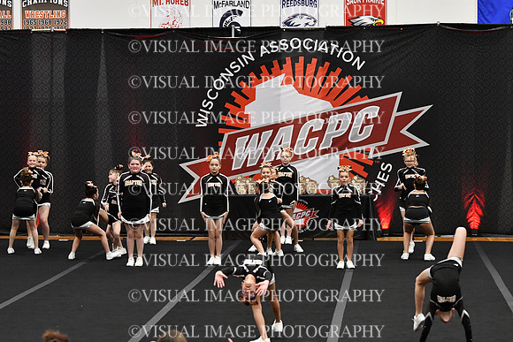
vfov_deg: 13.0
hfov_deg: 19.5
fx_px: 1497
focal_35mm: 105
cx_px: 256
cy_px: 171
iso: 4000
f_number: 2.8
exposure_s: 1/800
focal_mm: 70
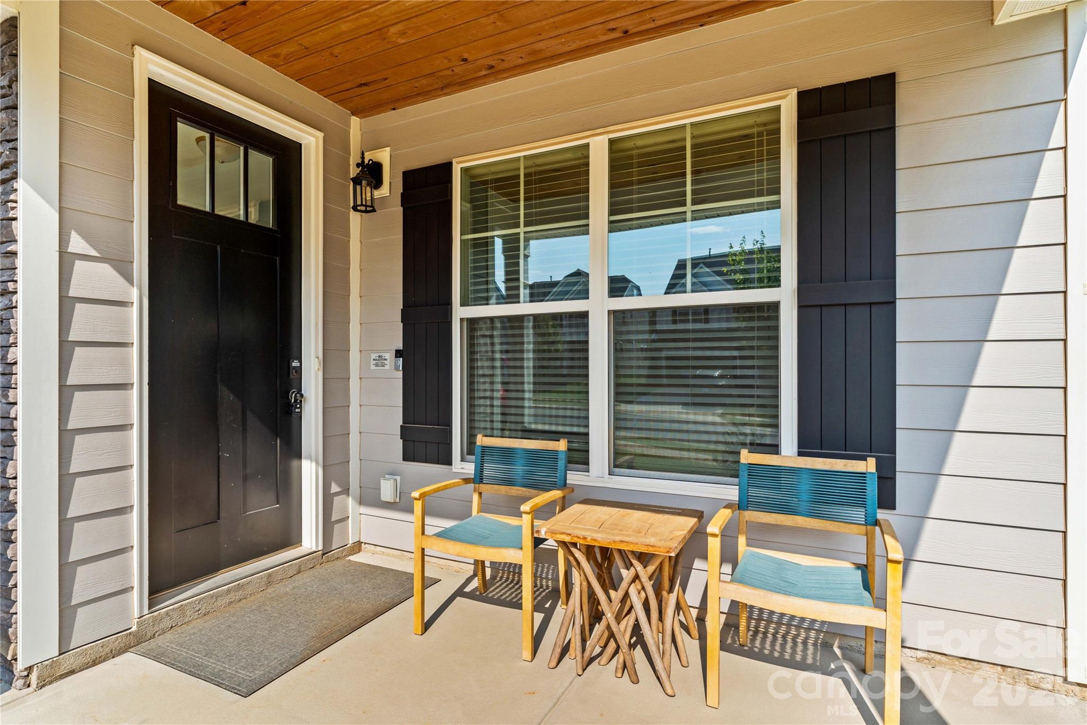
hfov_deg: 90.0
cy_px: 362
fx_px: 543
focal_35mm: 18
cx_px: 544
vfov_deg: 67.4
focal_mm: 18
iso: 100
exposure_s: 1/125
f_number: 8
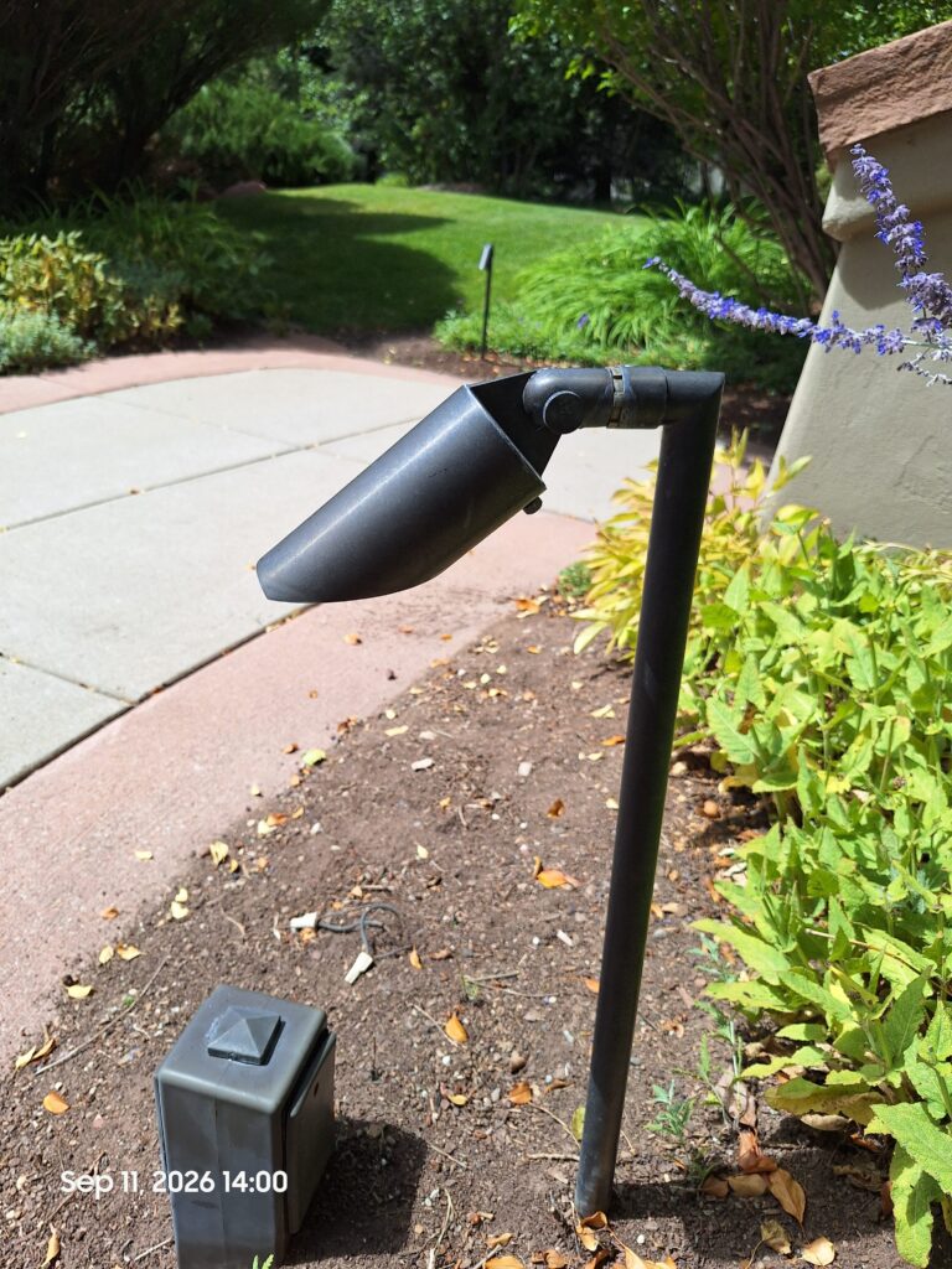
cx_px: 476
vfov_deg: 73.9
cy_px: 634
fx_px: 843
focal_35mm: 23
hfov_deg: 58.9
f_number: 1.8
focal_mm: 5.54
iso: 40
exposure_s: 1/1689
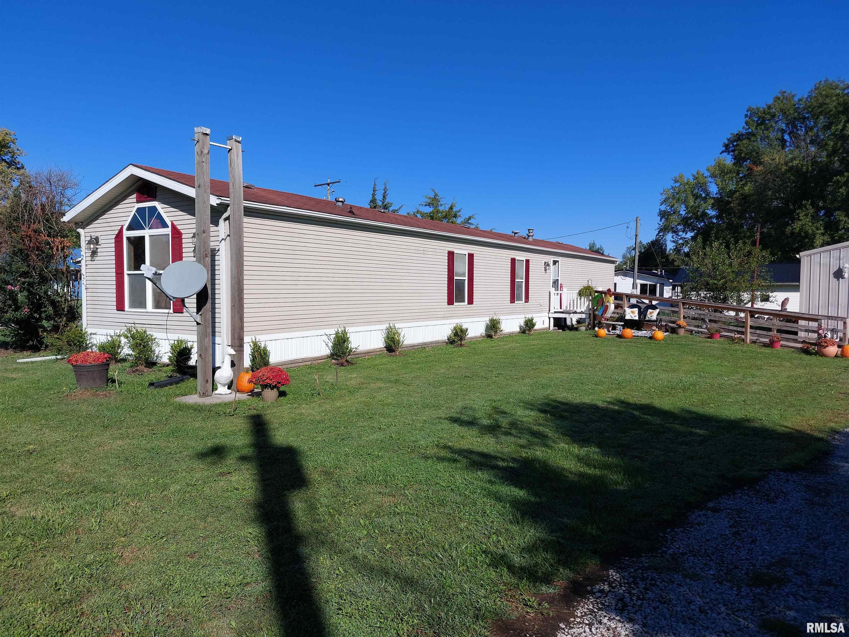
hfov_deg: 71.6
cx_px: 424
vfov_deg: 56.8
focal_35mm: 24
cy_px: 318
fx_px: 589
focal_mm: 5.23
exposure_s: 1/1986
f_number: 1.8
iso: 25
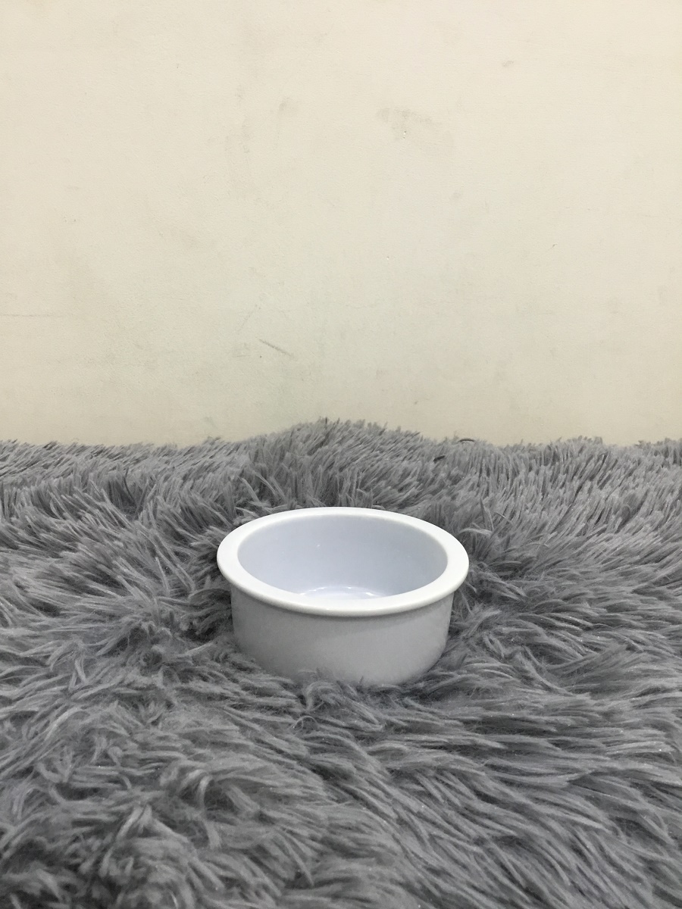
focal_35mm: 31
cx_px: 341
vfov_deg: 58.4
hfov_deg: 45.4
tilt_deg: -18.3
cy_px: 454
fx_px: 814
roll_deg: +0.1
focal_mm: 3.3
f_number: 2.4
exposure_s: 1/33
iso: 125
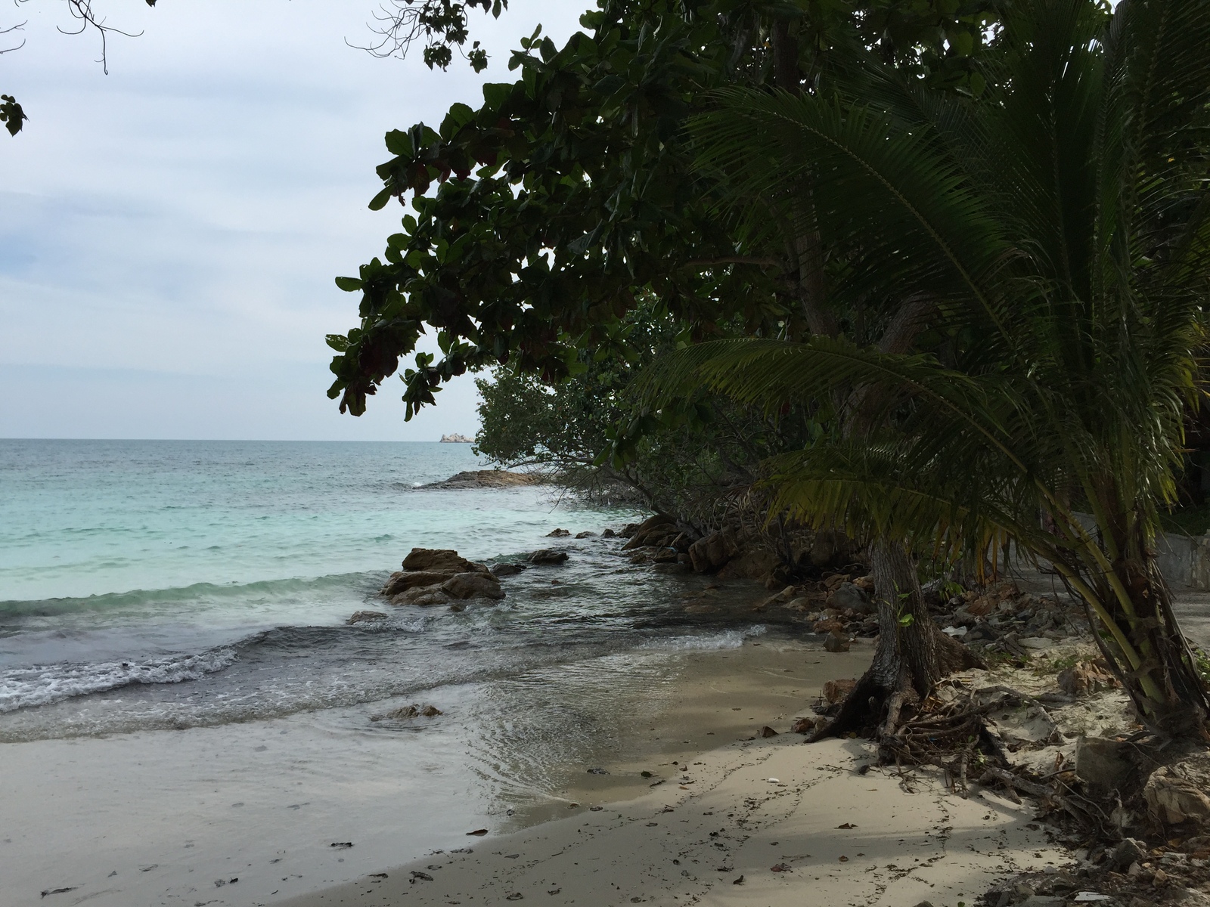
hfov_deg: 61.7
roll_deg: -1.3
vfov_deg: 48.2
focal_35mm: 29
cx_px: 605
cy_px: 454
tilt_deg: -0.6
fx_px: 1014
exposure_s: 1/1980
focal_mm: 4.15
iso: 32
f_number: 2.2
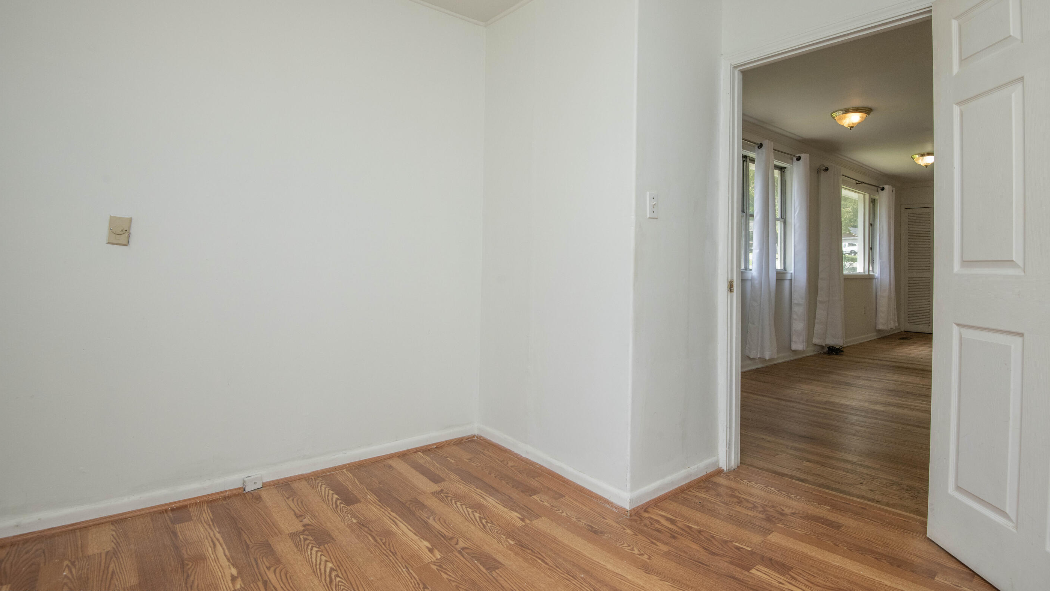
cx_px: 559
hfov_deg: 92.5
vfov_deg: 60.8
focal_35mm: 18
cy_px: 258
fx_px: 501
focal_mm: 16
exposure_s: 1/250
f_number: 9
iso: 500
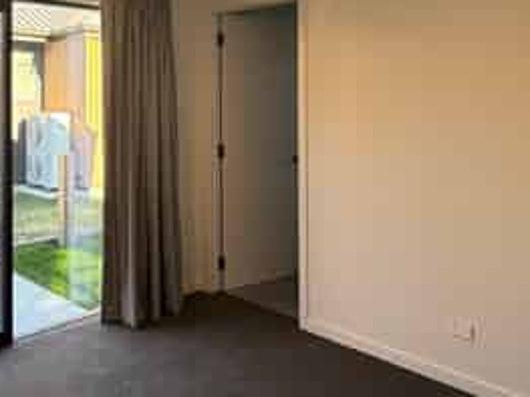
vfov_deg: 39.7
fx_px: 536
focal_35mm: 35
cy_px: 104
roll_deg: +0.0
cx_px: 165
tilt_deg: -0.4
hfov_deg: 51.4
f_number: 2.2
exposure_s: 1/99
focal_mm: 2.22
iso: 100
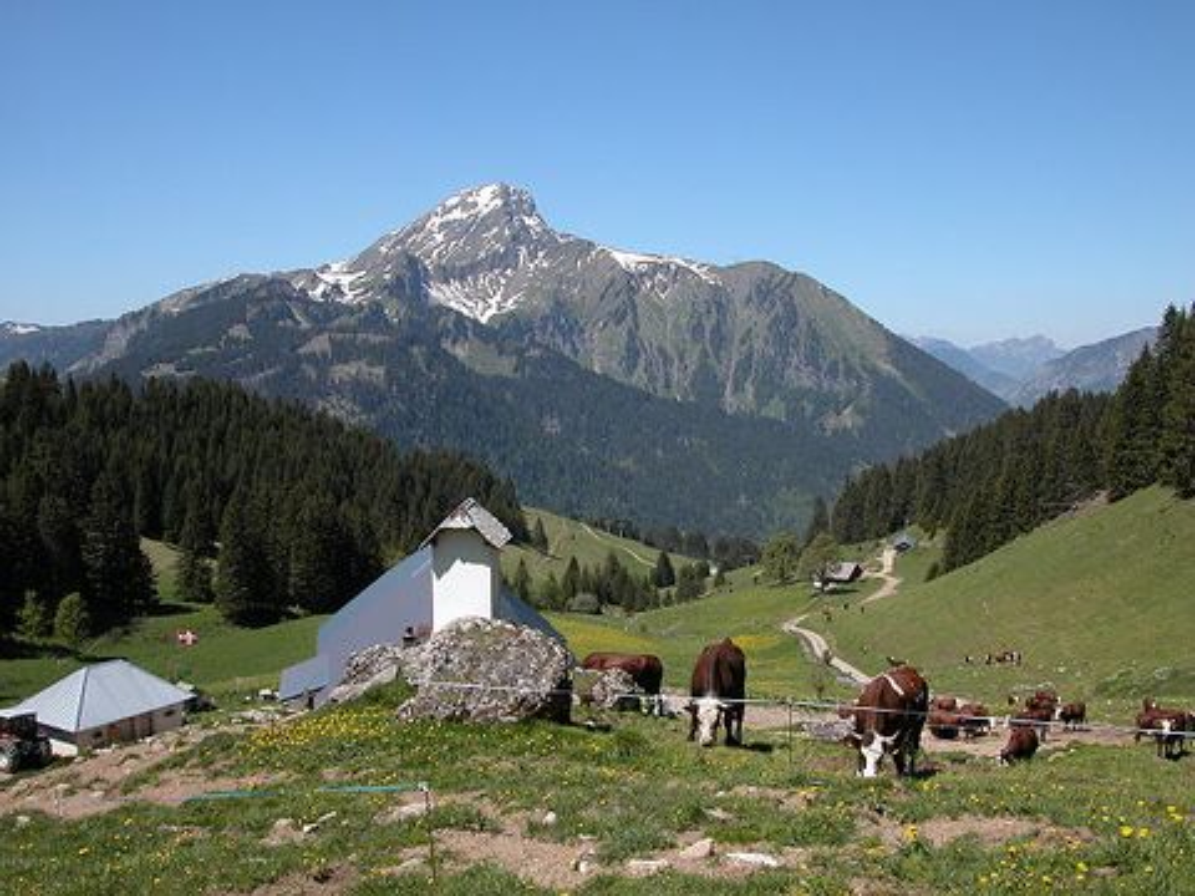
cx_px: 598
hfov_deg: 52.6
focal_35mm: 35
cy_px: 448
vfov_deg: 40.7
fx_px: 1208
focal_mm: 8.9
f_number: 6.3
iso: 100
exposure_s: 1/339
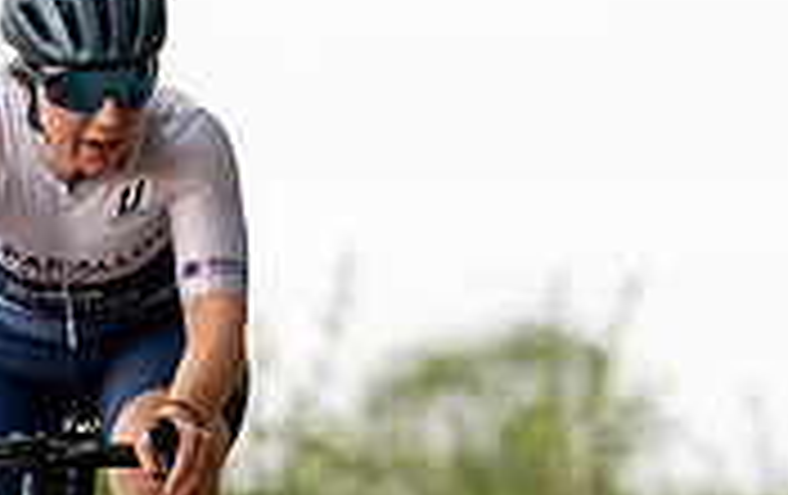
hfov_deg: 1.9
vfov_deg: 1.2
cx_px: 208
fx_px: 23468
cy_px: 499
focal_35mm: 1091
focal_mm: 200
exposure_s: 1/1000
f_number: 2.8
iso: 400
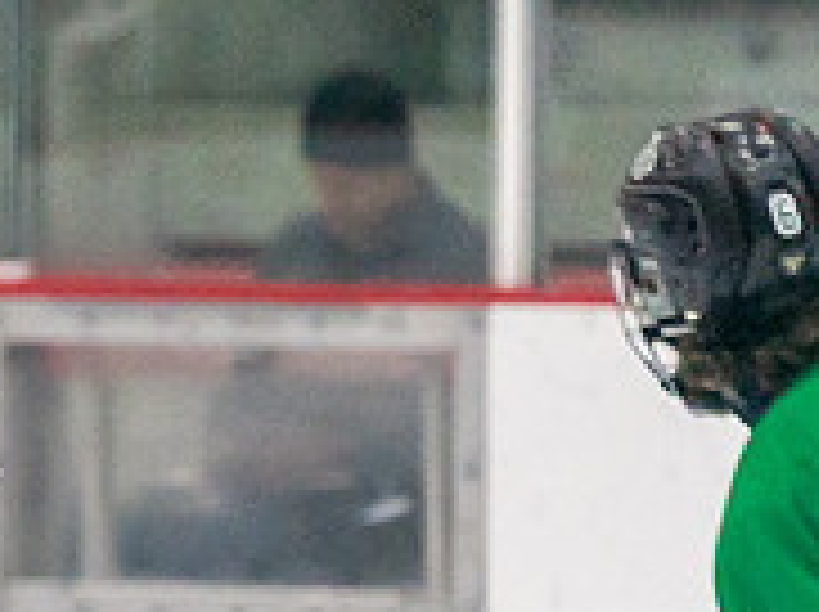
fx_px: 24928
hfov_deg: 1.9
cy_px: 911
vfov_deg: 1.4
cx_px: -377
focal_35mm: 1055
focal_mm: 200
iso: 3200
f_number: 2.8
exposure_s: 1/1250
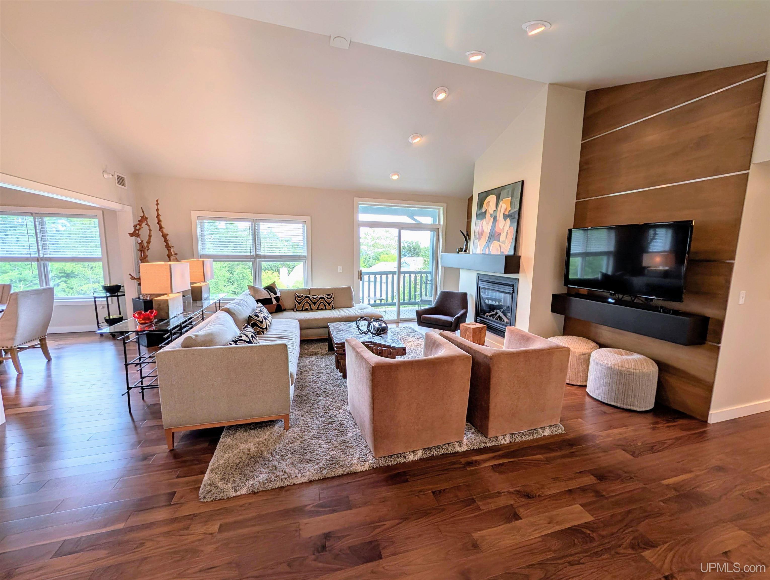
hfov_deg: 110.5
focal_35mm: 12
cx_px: 385
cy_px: 290
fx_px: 267
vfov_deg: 94.6
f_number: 1.7
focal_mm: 2.02
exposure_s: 1/120
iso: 50
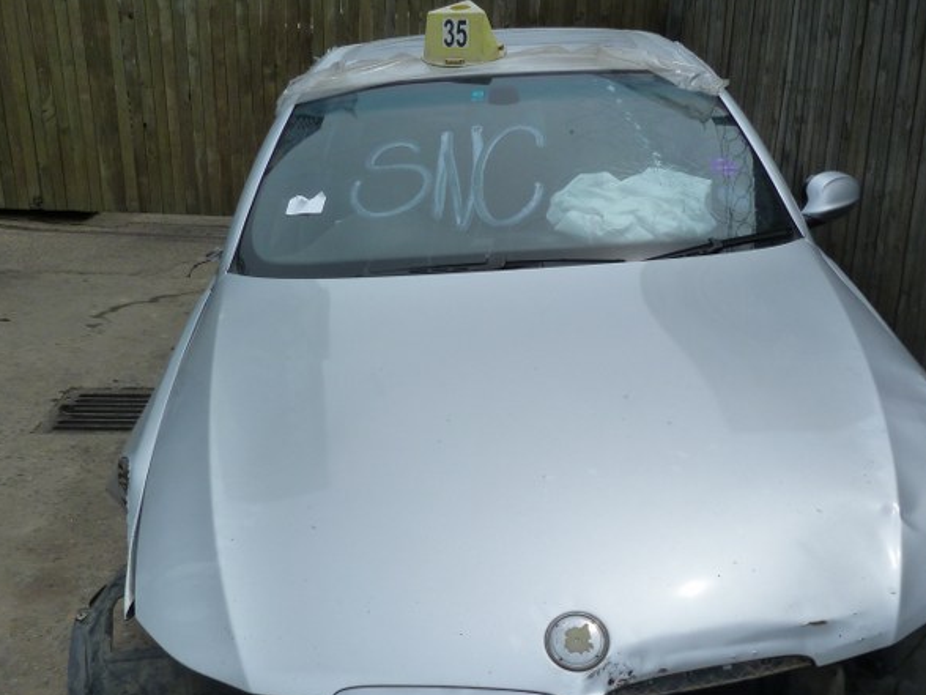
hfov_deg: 53.8
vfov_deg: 41.3
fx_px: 910
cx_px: 521
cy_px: 457
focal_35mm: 34
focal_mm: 4.5
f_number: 5.6
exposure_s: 1/640
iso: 125
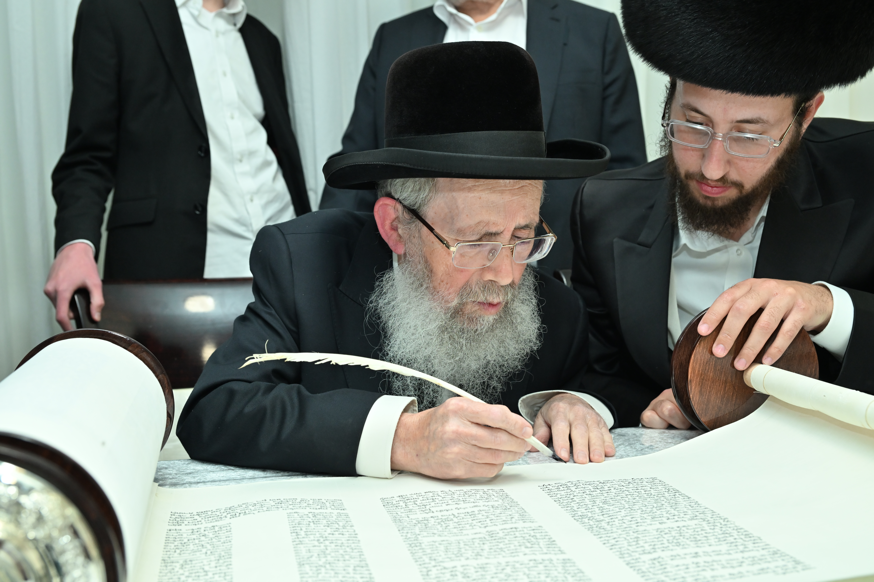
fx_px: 1020
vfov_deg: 31.9
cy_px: 291
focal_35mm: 42
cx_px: 437
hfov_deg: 46.4
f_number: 5.6
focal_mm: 42
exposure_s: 1/200
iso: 1250
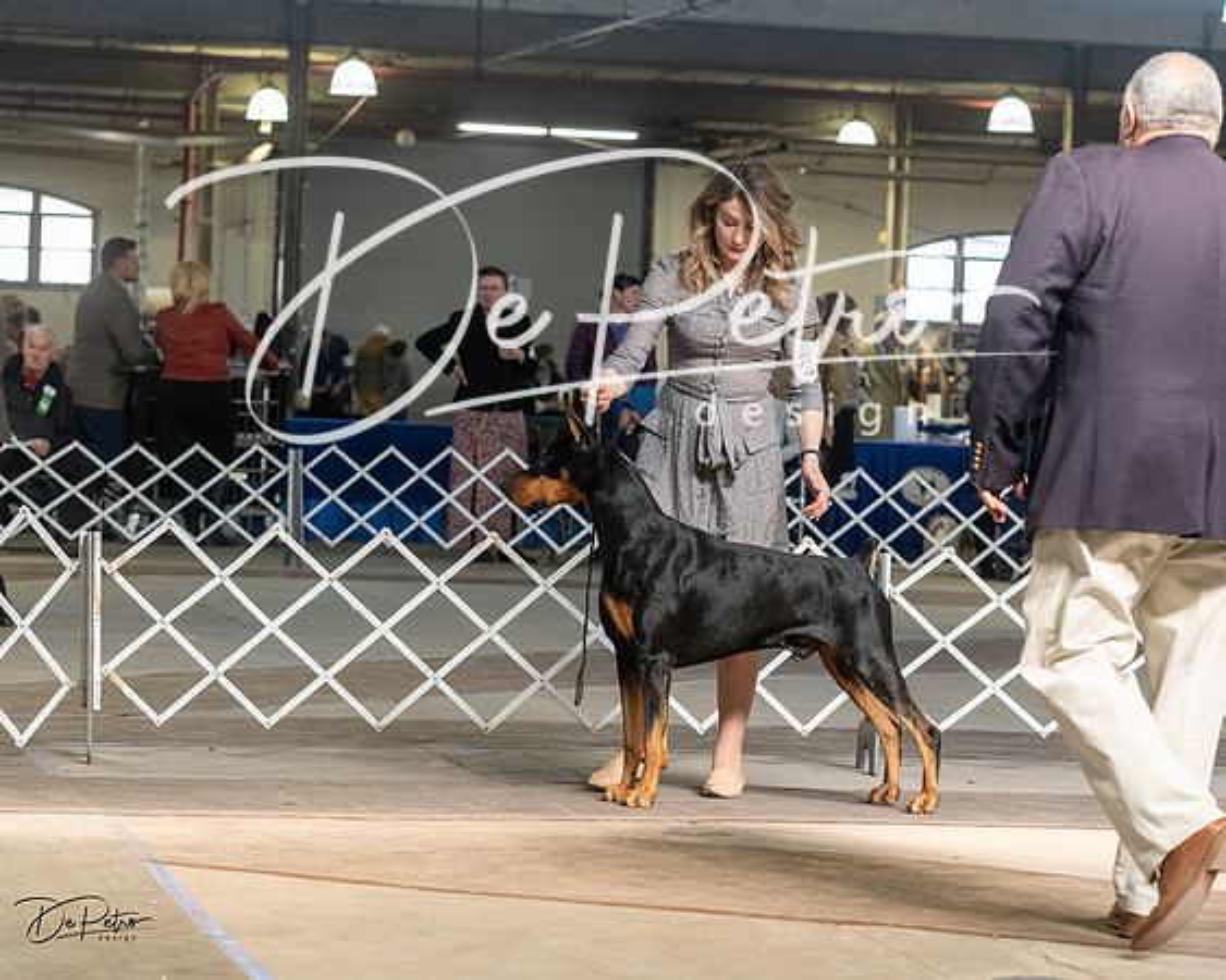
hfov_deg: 15.7
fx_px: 4443
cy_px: 394
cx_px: 613
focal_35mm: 122
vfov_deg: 12.6
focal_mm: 91
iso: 6400
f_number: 5
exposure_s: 1/400
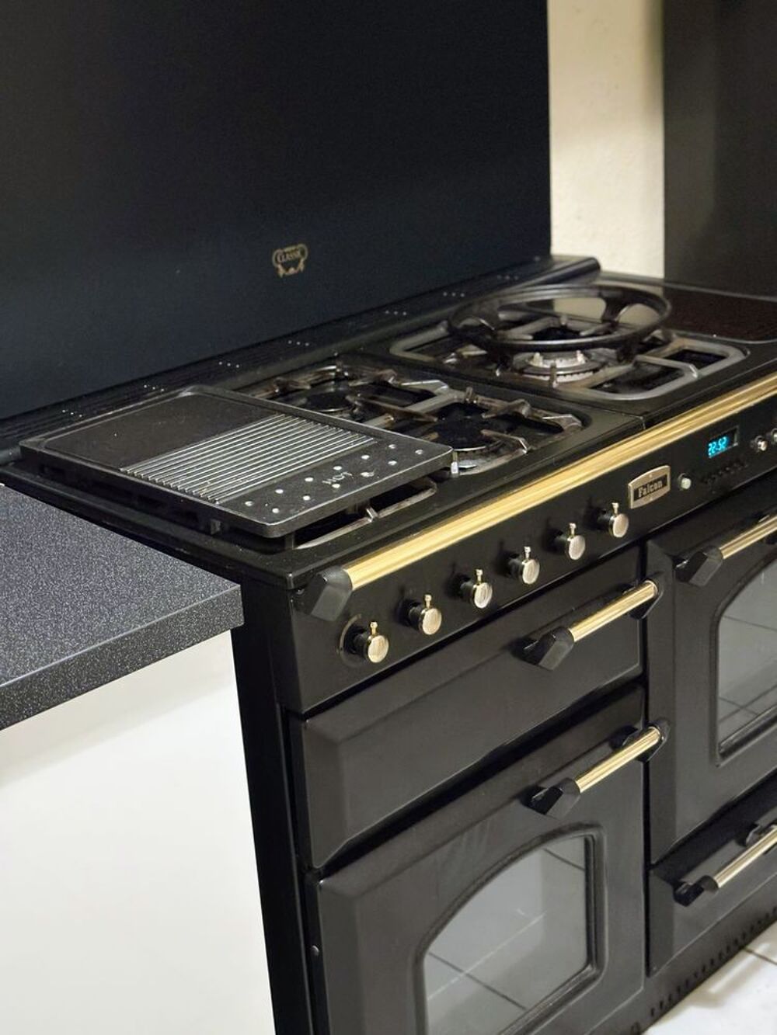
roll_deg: +4.2
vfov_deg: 36.8
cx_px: 388
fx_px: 1556
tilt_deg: -21.2
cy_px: 518
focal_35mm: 52
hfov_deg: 28.0
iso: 640
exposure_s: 1/17
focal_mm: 5.96
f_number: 1.6
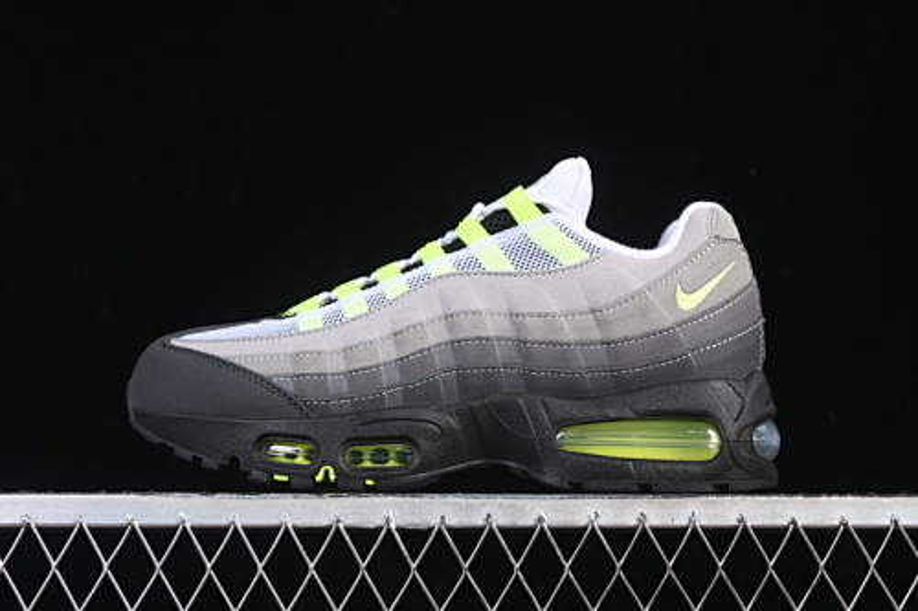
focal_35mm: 75
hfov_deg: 27.0
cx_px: 459
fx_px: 1912
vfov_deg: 18.2
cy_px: 306
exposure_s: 1/60
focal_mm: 50
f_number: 6.3
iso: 160
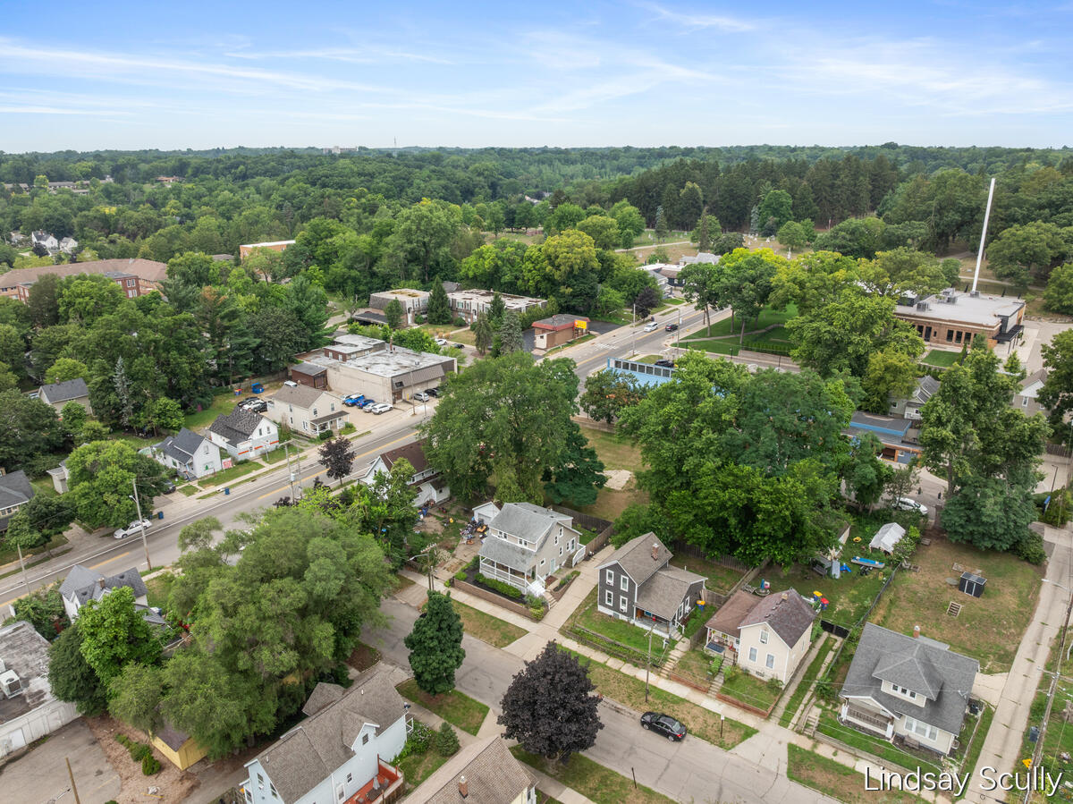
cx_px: 536
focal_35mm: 24
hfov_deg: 71.6
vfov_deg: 56.8
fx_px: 744
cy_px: 402
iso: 100
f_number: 8
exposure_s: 1/100
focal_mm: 12.29
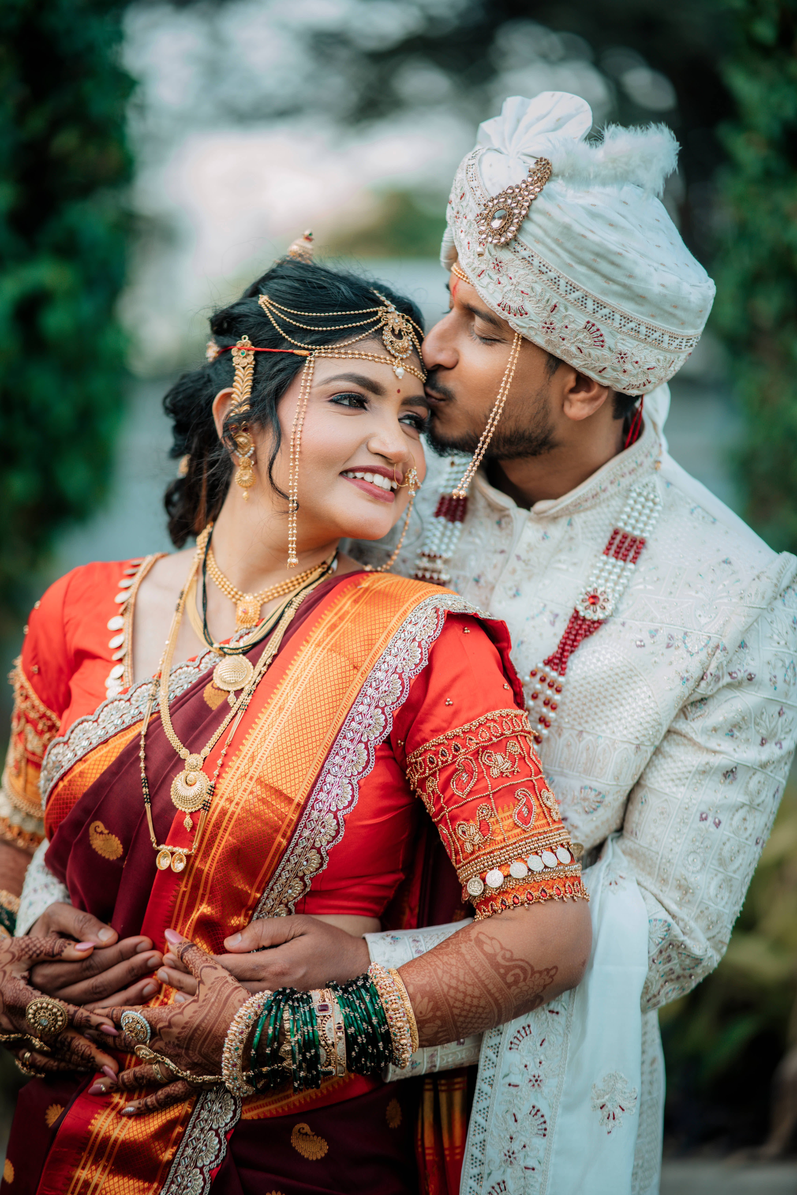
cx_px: 398
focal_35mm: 85
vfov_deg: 23.9
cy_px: 598
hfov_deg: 16.1
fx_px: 2822
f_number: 1.4
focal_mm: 85
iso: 80
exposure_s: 1/250
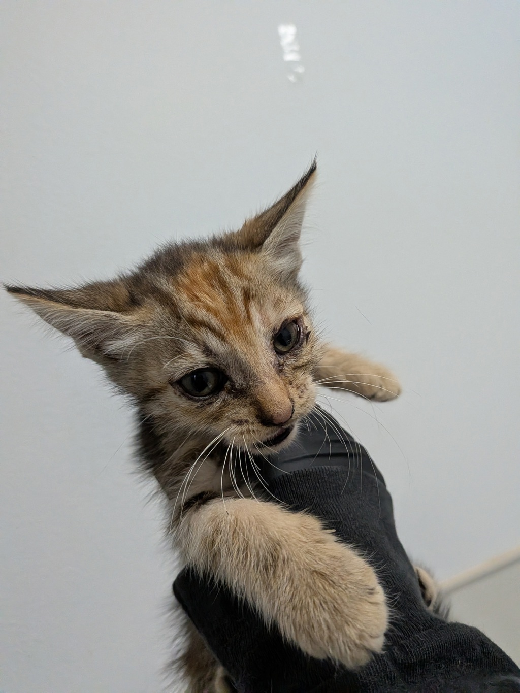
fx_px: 481
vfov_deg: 71.6
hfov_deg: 56.8
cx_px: 260
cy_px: 346
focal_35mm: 24
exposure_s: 1/767
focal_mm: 4.53
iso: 1801
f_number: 1.7
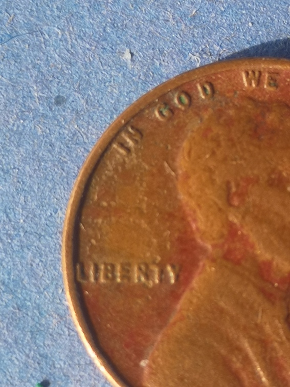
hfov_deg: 11.0
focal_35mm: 135
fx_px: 1508
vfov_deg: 14.6
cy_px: 194
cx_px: 145
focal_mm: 5.58
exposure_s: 1/318
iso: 50
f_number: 1.8
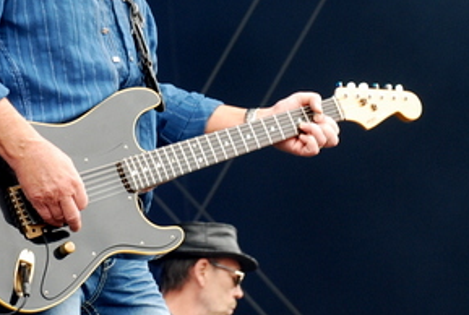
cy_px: 15
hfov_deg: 9.4
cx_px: 204
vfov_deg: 6.3
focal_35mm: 219
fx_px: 2859
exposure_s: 1/160
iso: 320
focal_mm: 66
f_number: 5.3
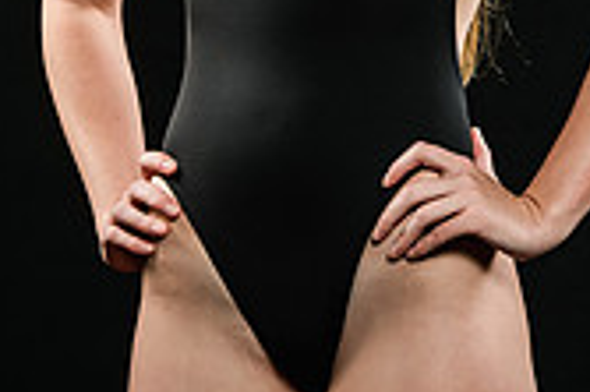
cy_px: -132
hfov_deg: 5.4
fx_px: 6271
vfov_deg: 3.6
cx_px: 382
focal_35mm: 383
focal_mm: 110
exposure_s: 1/250
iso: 320
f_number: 6.3
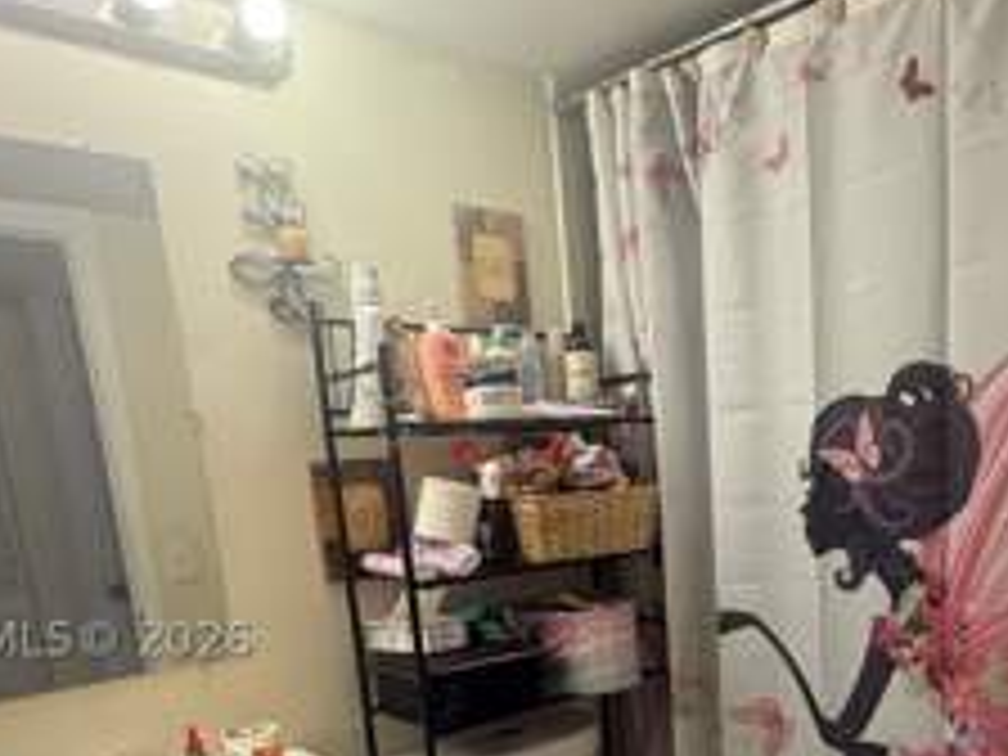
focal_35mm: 30
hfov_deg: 58.7
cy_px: 639
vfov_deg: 43.8
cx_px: 666
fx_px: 874
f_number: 2.2
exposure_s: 1/120
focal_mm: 2.22
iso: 250
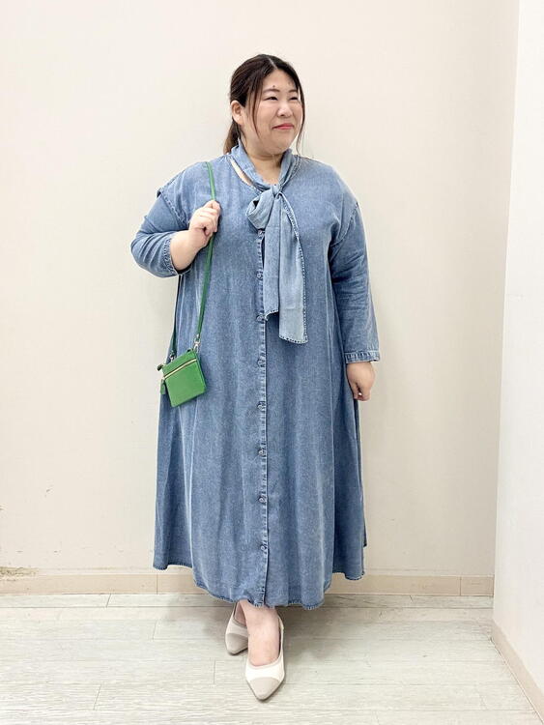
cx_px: 272
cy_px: 362
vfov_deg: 59.9
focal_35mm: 30
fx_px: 628
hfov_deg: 46.8
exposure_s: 1/60
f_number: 1.9
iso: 64
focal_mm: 2.69
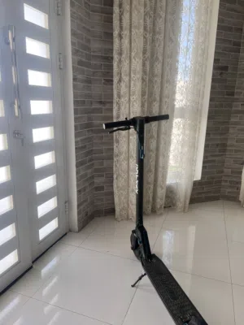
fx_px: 244
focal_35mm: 26
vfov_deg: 67.3
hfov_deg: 53.1
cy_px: 162
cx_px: 122
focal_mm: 5.1
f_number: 1.6
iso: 80
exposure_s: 1/121
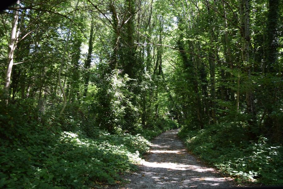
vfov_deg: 35.5
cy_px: 94
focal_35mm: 38
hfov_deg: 51.3
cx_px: 142
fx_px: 295
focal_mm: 25
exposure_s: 1/80
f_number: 4.5
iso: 400
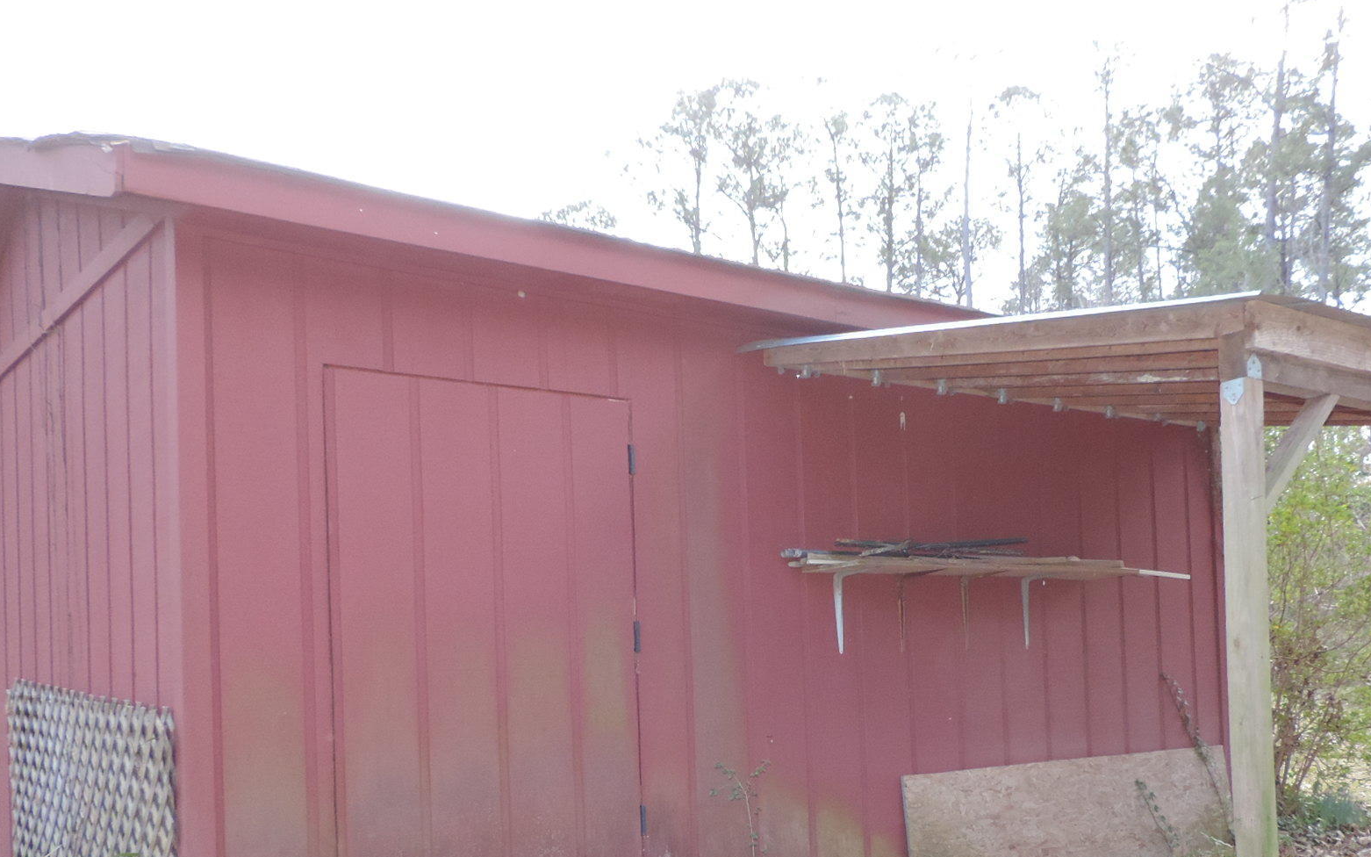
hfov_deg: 52.6
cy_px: 656
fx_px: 1382
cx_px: 784
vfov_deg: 33.6
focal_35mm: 37
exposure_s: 1/200
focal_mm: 4.3
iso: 320
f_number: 3
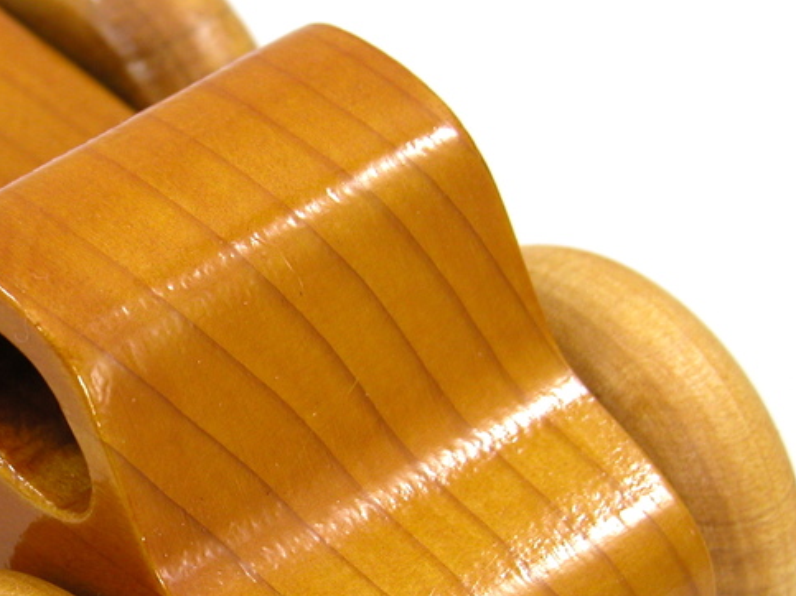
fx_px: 4874
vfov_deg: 7.0
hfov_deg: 9.3
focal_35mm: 212
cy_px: 522
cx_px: 73
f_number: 3.6
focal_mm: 25.4
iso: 100
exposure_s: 1/42.6
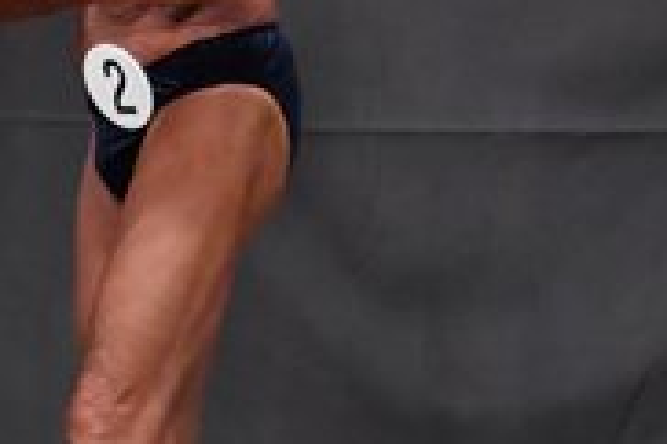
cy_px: 114
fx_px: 15882
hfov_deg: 2.4
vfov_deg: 1.6
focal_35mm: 858
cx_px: -427
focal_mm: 135
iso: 5000
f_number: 5.6
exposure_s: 1/400
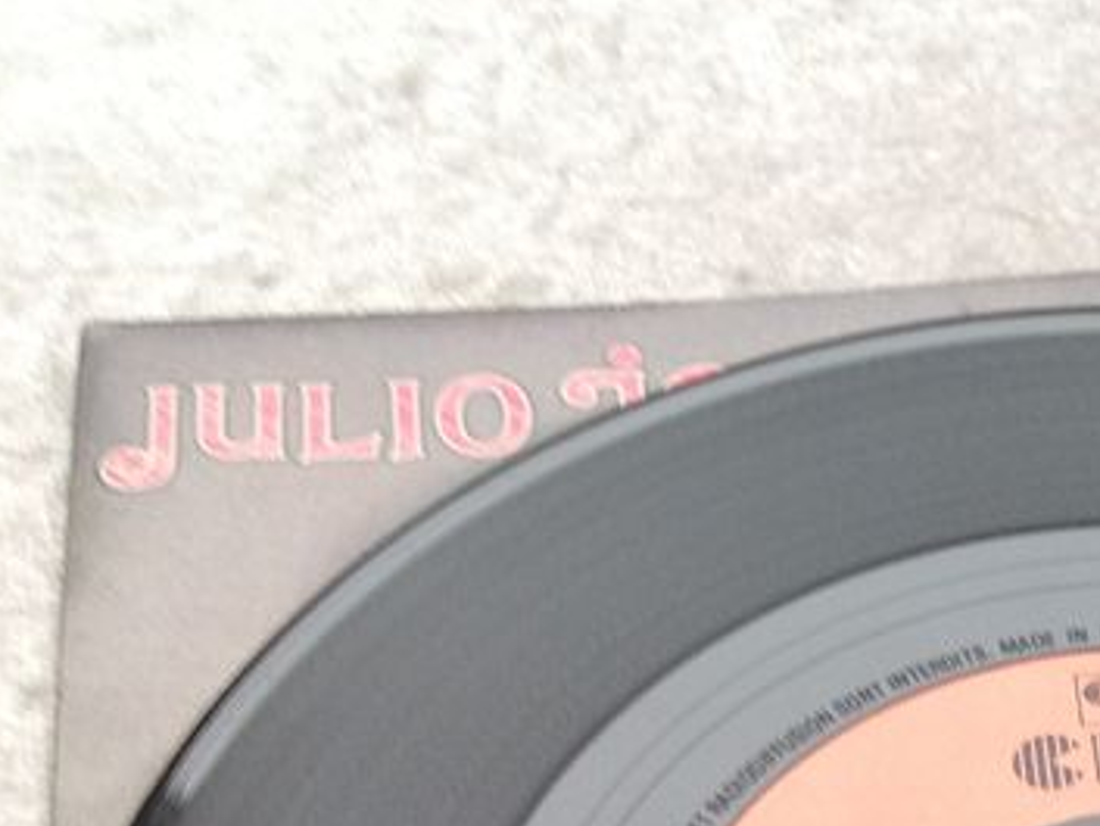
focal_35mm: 99
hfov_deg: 19.0
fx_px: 3147
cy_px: 1152
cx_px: 1228
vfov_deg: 14.2
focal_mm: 4.28
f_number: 2.4
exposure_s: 1/15
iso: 50
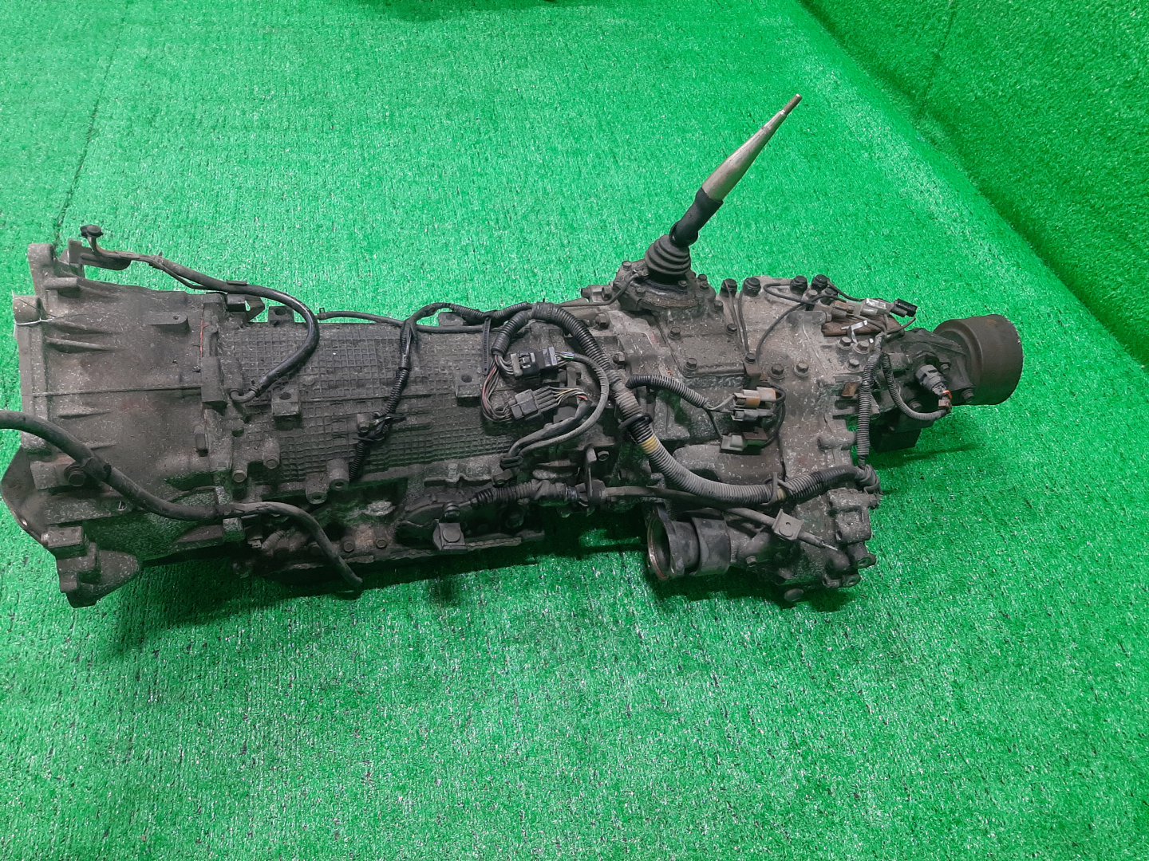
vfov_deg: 53.1
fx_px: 863
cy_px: 430
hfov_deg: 67.3
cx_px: 574
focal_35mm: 26
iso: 141
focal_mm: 3.93
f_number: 1.7
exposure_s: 1/50
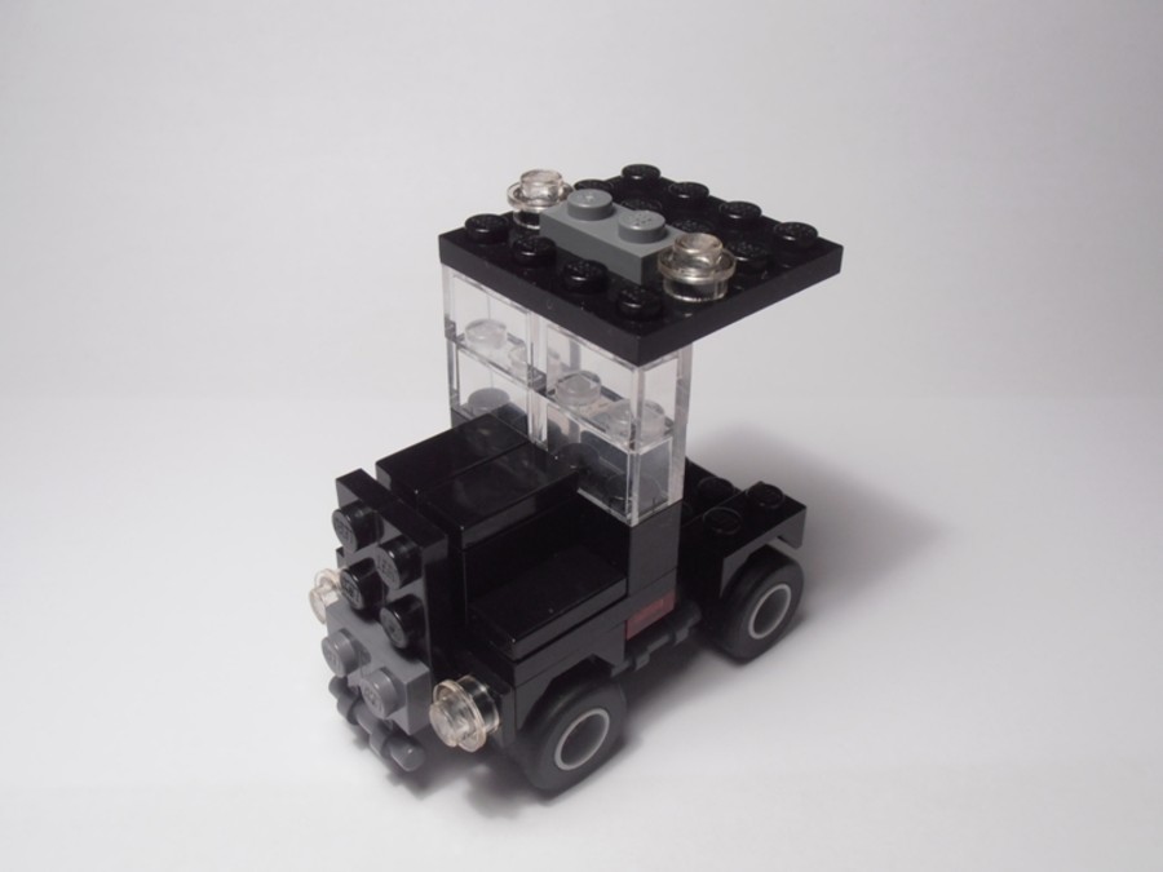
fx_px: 1243
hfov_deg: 50.1
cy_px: 436
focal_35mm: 37
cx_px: 582
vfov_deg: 38.7
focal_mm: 6.61
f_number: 3.9
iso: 80
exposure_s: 1/40
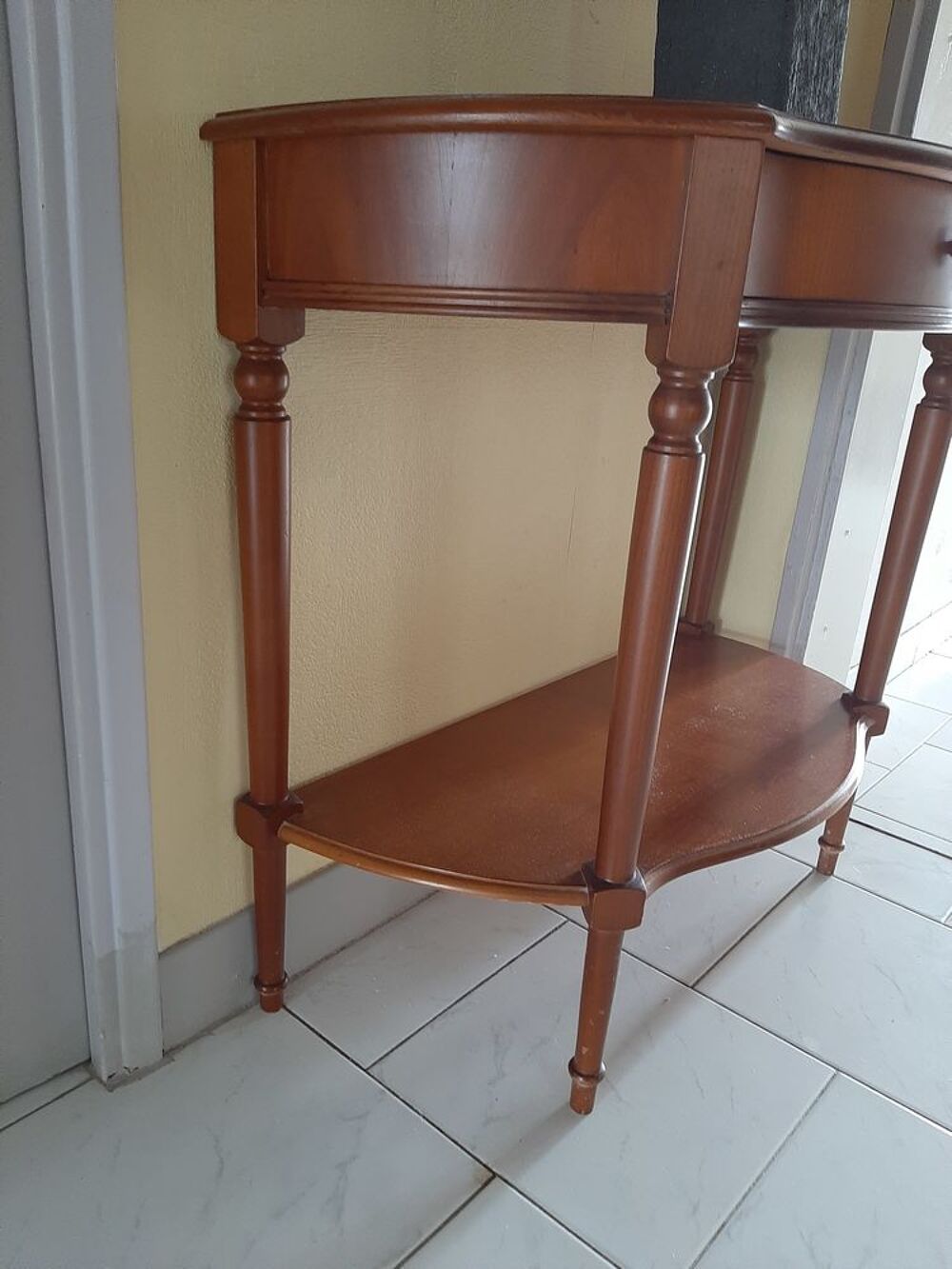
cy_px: 634
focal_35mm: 26
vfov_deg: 67.3
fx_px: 953
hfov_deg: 53.1
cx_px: 476
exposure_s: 1/50
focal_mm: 3.93
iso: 160
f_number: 1.7
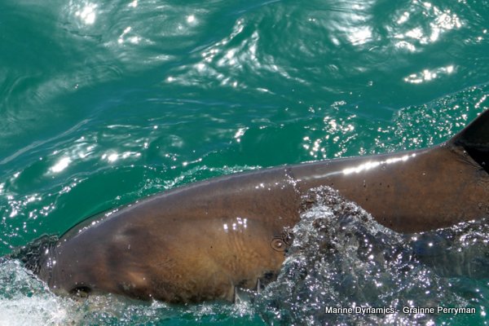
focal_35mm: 94
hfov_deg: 21.7
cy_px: 163
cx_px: 244
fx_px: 1277
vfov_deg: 14.6
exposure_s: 1/1000
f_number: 3.8
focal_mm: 34.43
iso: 125
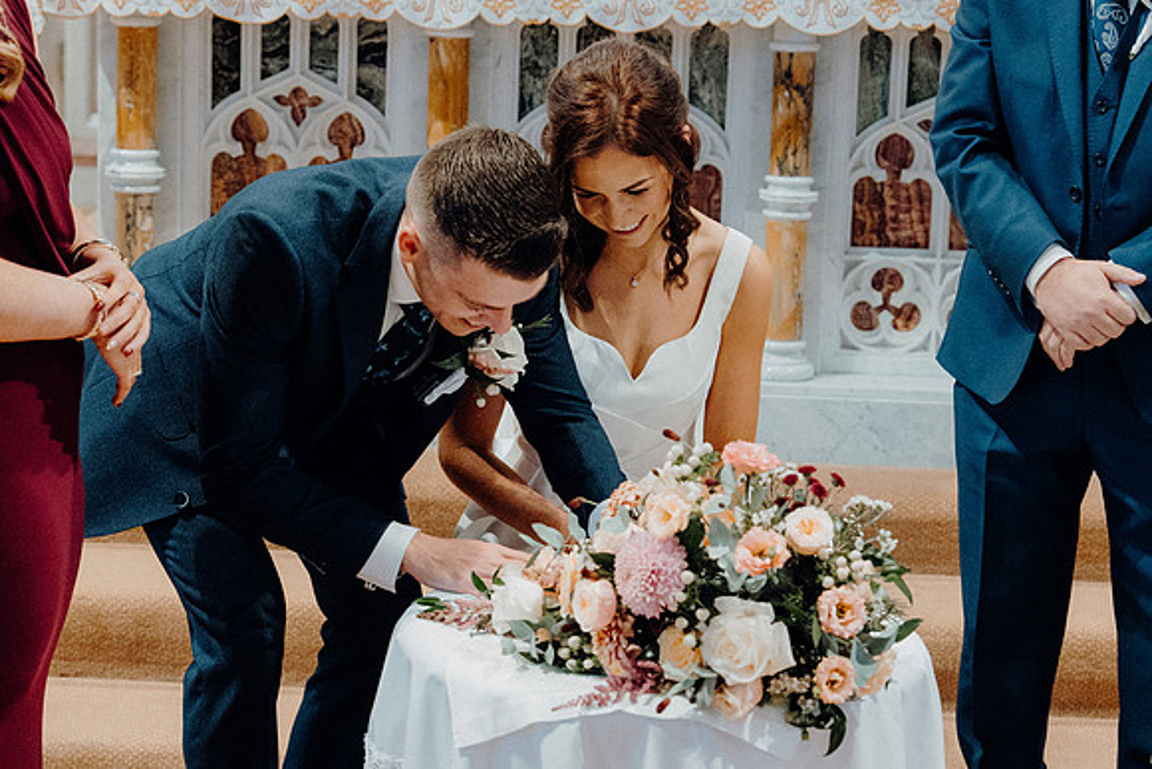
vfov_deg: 17.3
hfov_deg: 25.7
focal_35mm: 79
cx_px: 576
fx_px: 2528
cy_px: 384
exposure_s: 1/160
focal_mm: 53
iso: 4000
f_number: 3.5
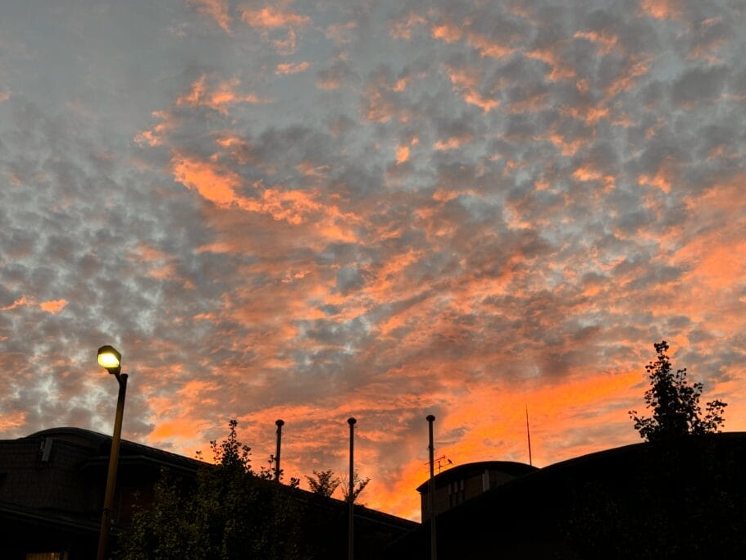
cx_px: 353
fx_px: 1164
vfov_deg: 27.0
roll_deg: -0.8
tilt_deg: +28.2
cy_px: 284
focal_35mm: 54
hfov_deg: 35.5
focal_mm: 6.76
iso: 80
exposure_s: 1/120
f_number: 1.78
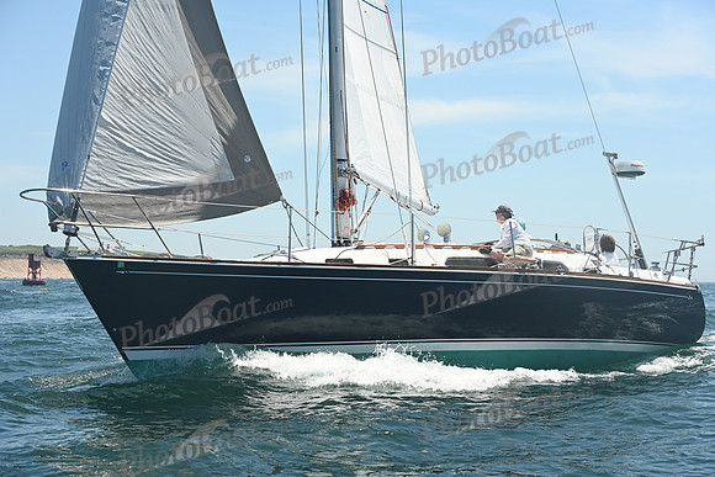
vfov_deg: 19.5
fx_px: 1391
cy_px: 238
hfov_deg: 28.8
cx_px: 358
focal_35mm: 70
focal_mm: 70
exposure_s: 1/1000
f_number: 7.1
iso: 320
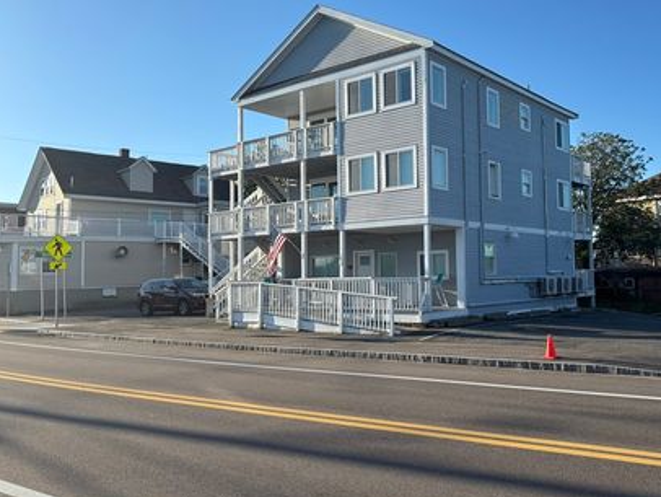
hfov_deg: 56.3
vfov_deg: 44.2
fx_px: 611
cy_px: 226
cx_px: 404
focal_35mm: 32
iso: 50
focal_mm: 5.96
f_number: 1.6
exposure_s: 1/2024
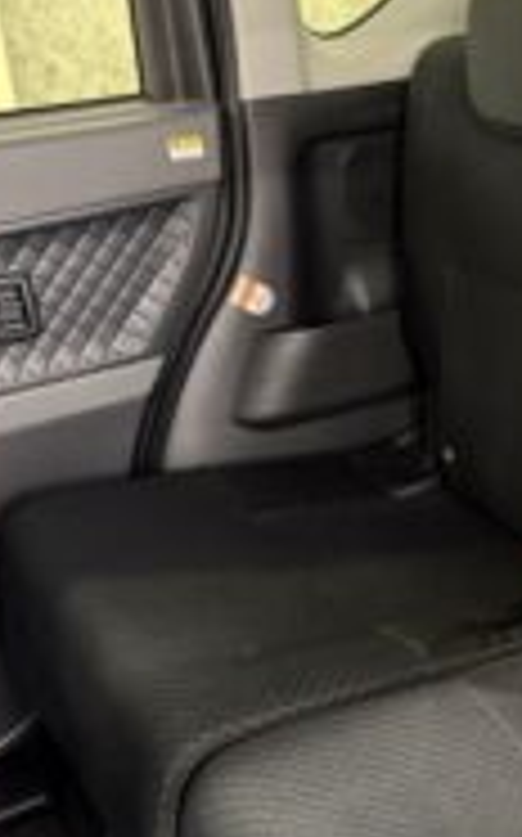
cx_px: 580
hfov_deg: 23.3
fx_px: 1185
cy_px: 470
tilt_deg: -22.6
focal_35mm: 52
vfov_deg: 38.8
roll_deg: +2.1
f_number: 1.6
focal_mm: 5.96
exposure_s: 1/25
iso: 640
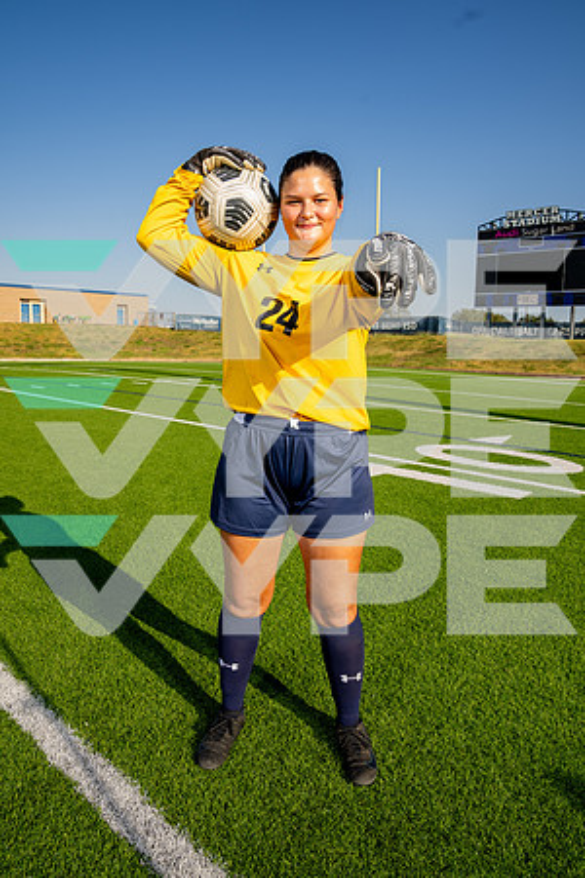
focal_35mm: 24
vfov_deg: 73.7
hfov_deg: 53.1
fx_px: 585
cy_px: 439
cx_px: 292
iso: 50
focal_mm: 24
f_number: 7.1
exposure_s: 1/125
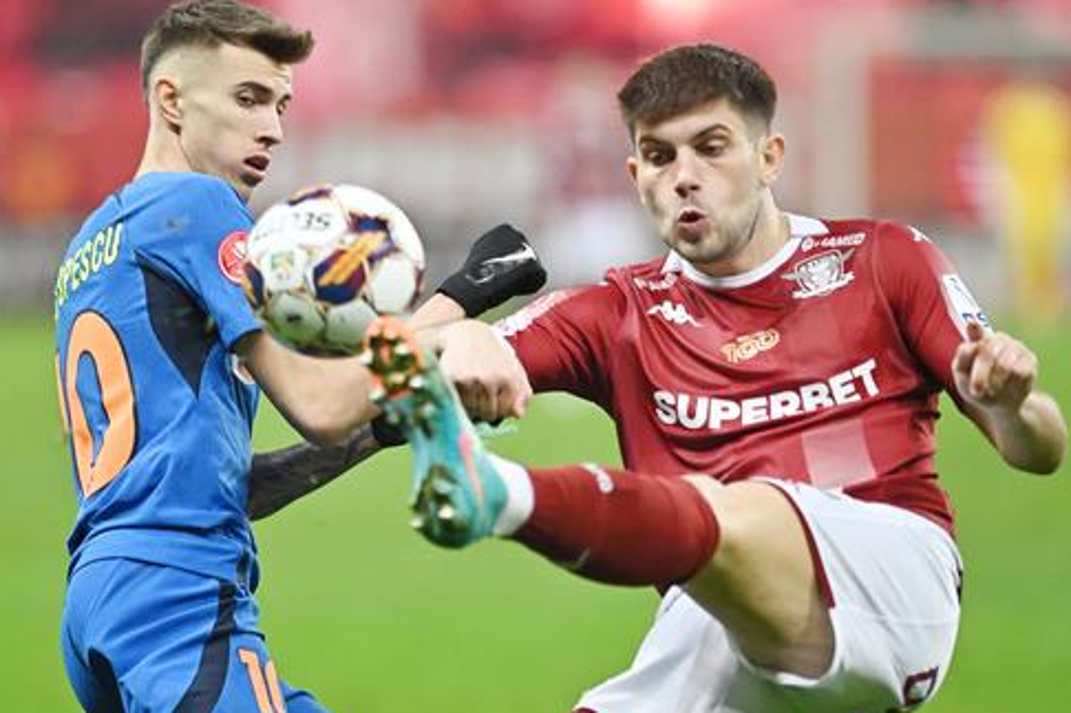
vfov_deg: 4.4
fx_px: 9189
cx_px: 523
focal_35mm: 309
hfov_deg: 6.7
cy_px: 363
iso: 3200
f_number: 2.8
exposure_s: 1/2500
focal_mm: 300
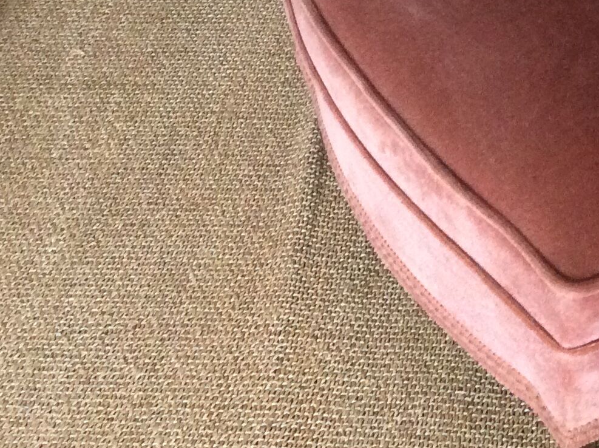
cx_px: 573
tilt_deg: -37.9
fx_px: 1452
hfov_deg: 22.6
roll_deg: +0.2
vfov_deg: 17.0
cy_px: -32
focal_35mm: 84
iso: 250
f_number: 2.4
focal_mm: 3.3
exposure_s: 1/25
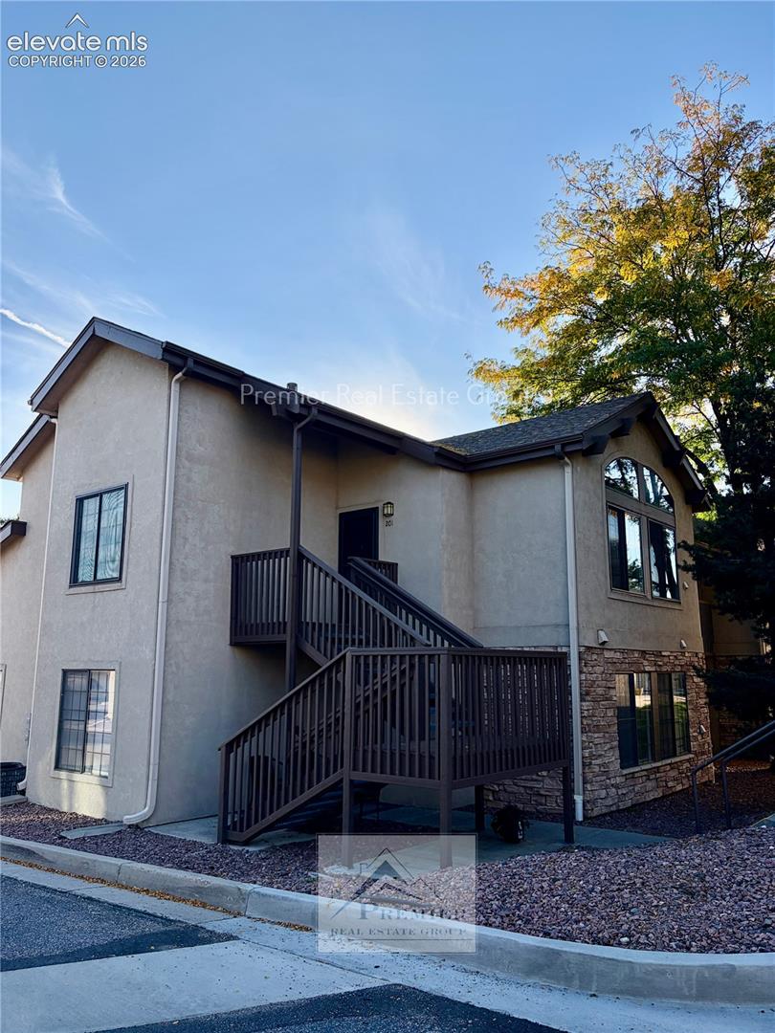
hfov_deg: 53.1
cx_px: 388
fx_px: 776
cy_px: 516
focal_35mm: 26
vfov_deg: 67.3
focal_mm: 5.96
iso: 50
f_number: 1.6
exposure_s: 1/1751
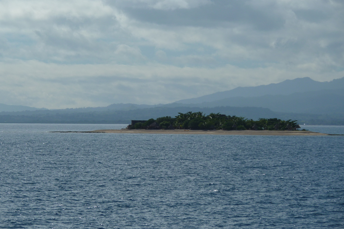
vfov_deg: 6.3
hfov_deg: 9.4
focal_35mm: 219
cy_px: 126
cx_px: 172
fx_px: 2093
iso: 80
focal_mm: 34.4
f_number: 6.3
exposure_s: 1/1000
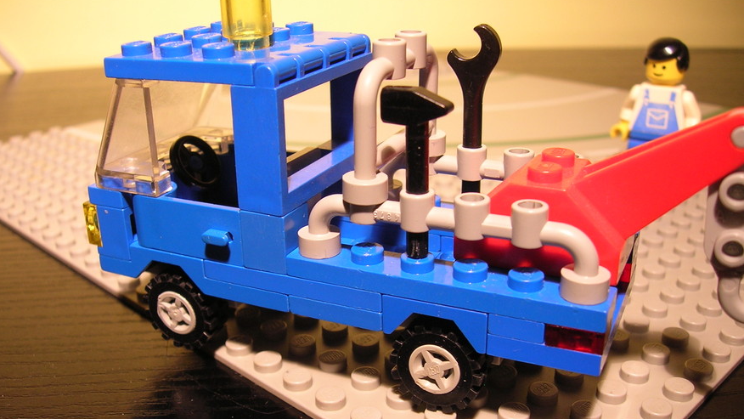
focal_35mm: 38
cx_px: 365
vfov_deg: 31.0
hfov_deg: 52.8
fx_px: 750
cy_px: 280
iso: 50
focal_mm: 5.7
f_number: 2.9
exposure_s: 1/6.6
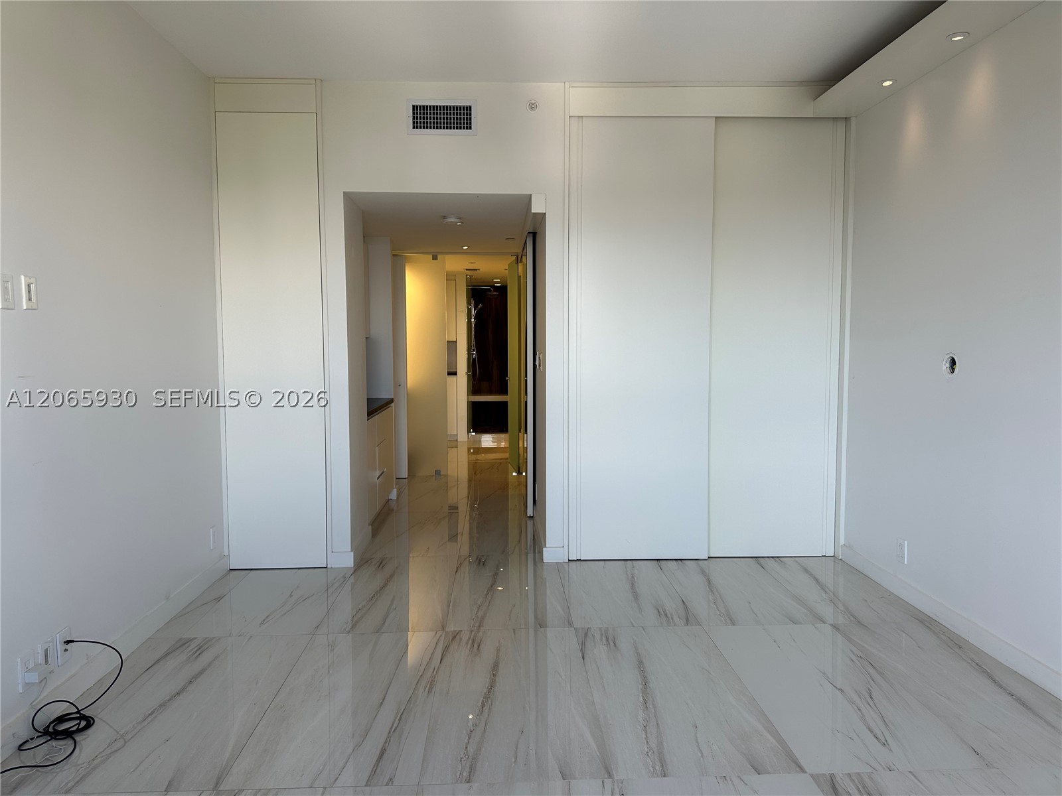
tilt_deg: -4.2
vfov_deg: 56.8
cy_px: 398
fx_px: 736
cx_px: 531
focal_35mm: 24
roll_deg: +0.0
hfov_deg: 71.6
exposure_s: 1/120
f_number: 1.78
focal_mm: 6.86
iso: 80
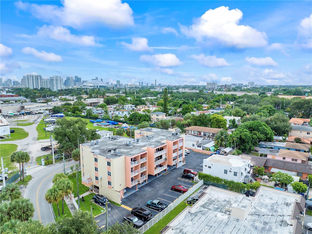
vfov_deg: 56.7
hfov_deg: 71.6
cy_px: 117
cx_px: 156
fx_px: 216
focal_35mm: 24
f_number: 2.8
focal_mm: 12.29
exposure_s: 1/2000
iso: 170
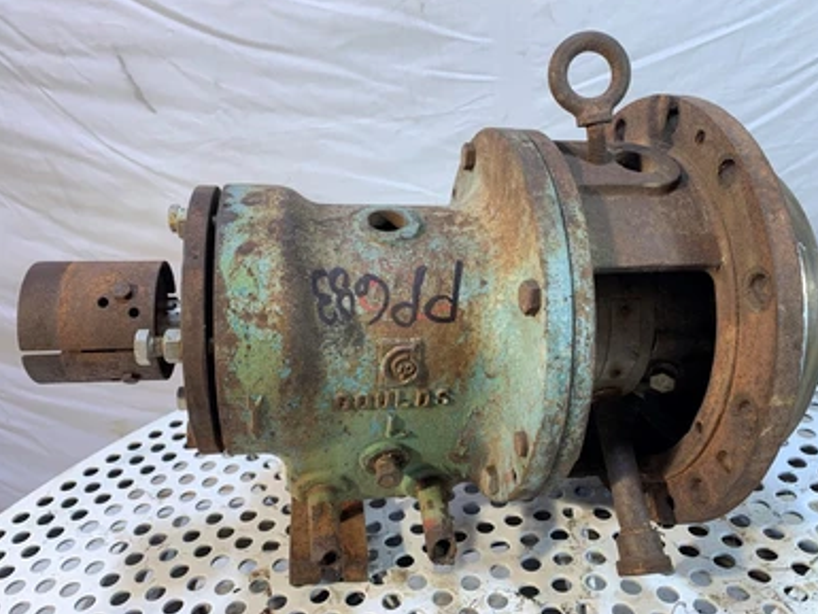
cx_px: 421
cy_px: 306
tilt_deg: -26.0
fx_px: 638
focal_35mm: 27
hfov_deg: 65.3
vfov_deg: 51.4
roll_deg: +7.9
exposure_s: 1/60
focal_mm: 4.25
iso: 64
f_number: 1.8
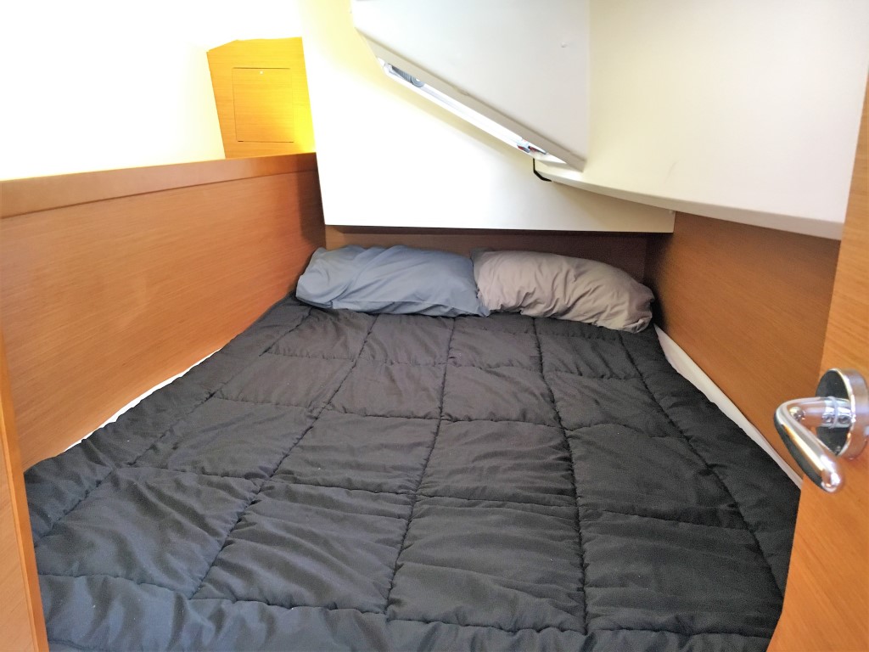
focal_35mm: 29
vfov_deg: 48.2
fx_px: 728
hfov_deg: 61.7
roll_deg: -1.0
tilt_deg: -14.9
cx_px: 434
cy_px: 326
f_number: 2.2
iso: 200
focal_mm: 4.15
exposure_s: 1/20
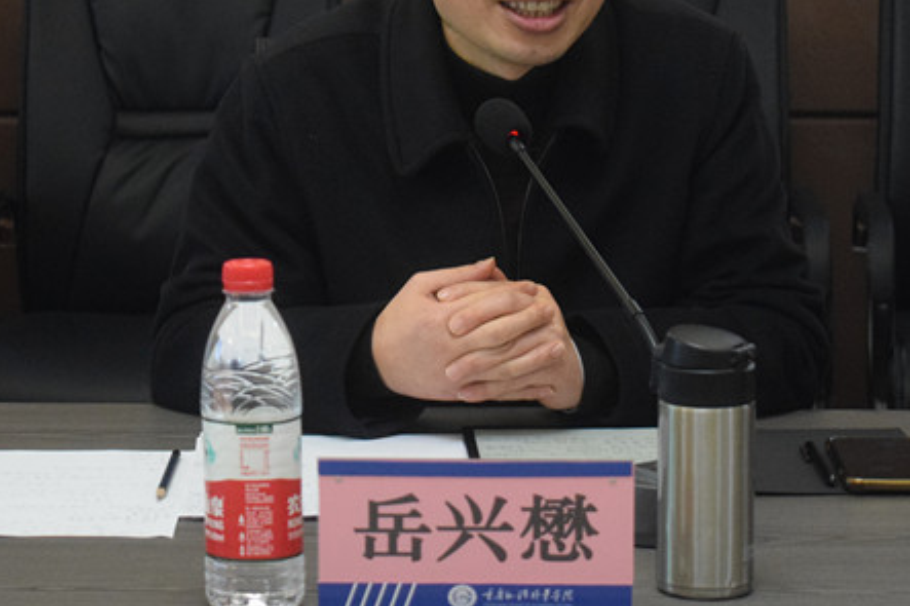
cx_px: 435
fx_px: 3285
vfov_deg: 10.5
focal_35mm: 130
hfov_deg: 15.8
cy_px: 167
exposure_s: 1/80
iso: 3200
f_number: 5.3
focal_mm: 48
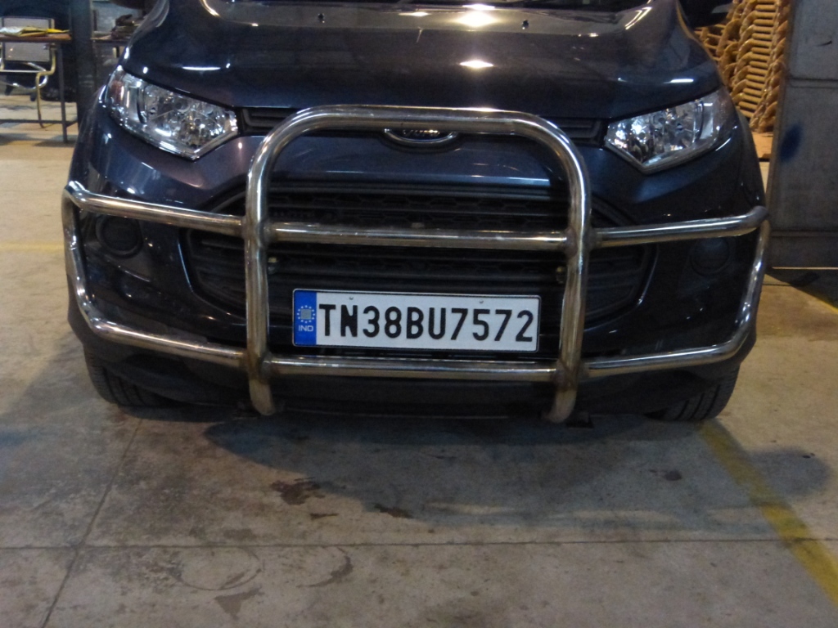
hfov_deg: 44.8
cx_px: 419
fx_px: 1017
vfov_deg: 34.3
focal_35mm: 42
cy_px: 314
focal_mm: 7.4
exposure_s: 1/15
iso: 1600
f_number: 3.2
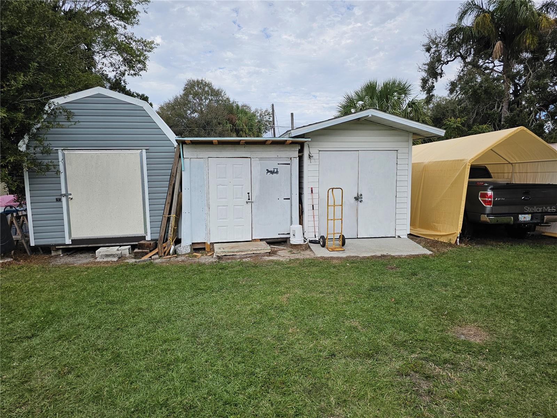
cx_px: 278
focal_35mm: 23
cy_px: 209
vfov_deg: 58.9
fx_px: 370
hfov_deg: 73.9
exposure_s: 1/2000
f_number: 1.7
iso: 32
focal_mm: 6.3
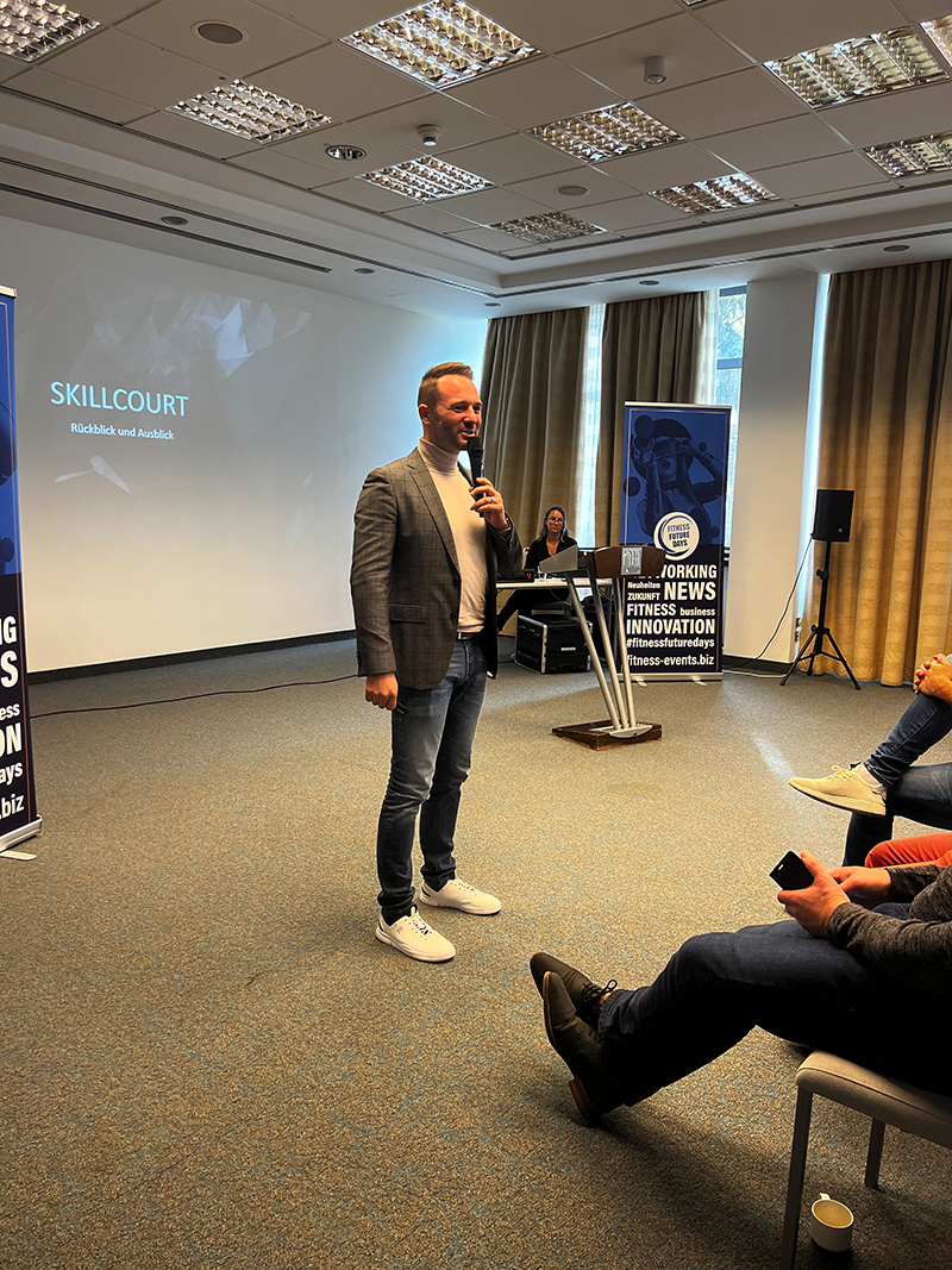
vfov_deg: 67.3
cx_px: 476
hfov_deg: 53.1
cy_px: 635
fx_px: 954
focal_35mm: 26
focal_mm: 5.7
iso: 125
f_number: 1.5
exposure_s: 1/100
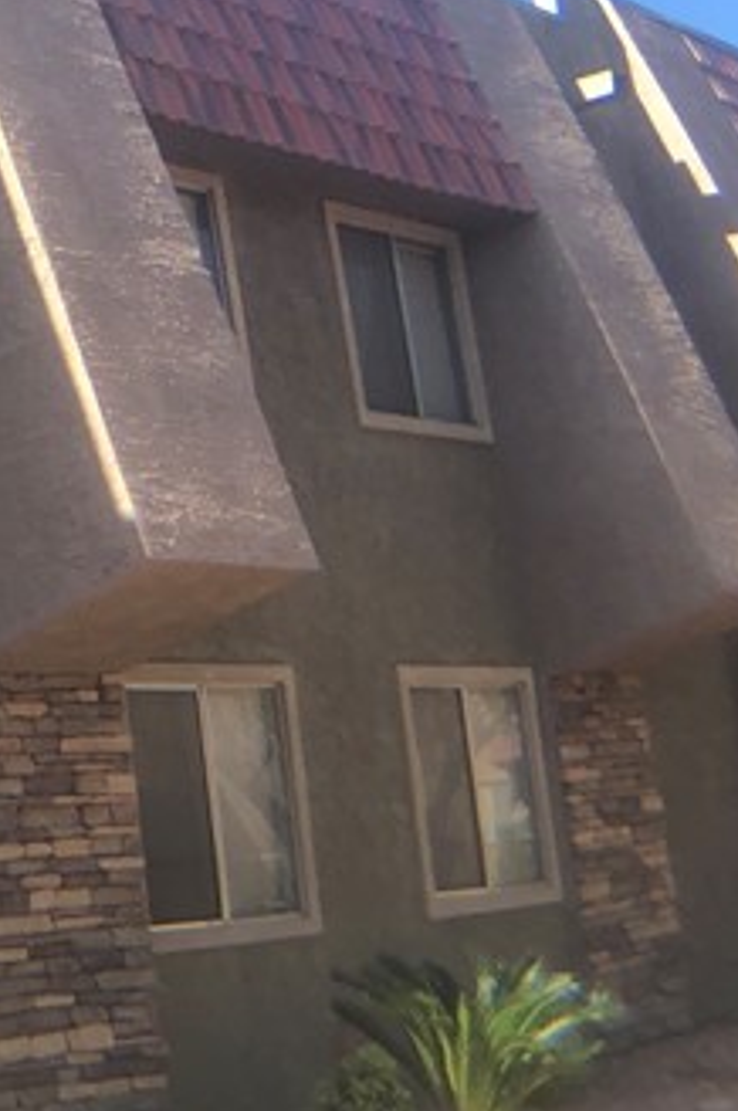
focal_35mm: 91
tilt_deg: +16.8
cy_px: 413
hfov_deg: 14.0
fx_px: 2804
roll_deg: +3.0
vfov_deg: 22.3
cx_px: -389
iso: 20
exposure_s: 1/585
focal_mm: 4
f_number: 1.8
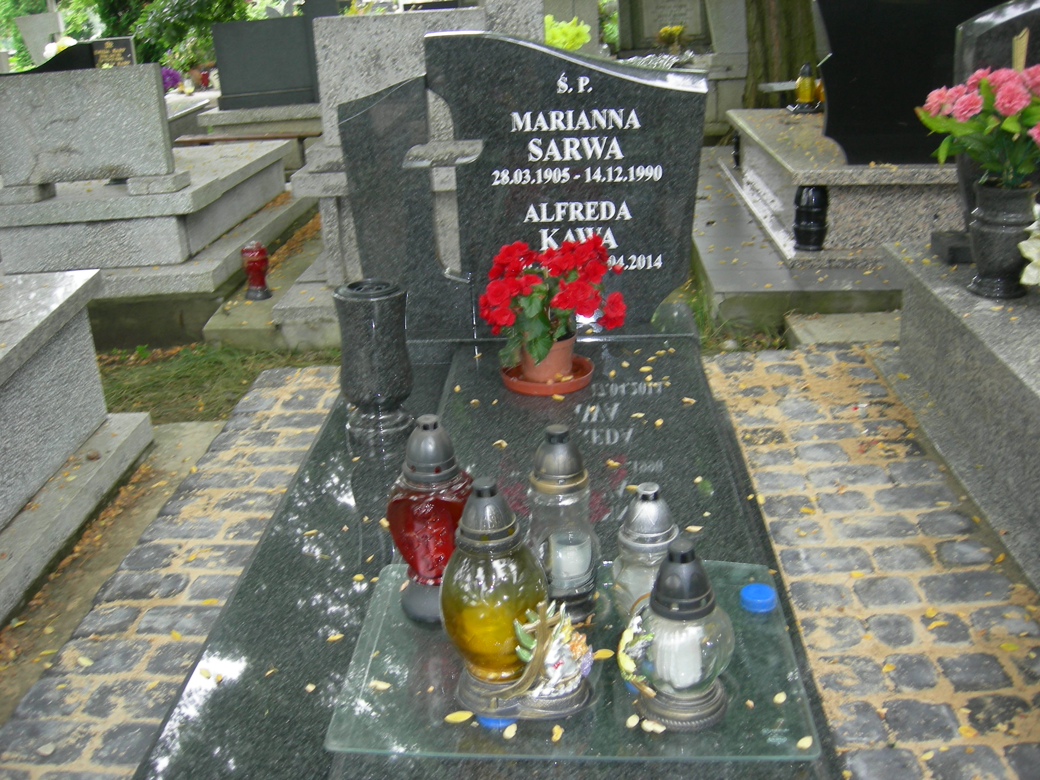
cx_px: 520
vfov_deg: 39.7
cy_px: 390
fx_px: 1082
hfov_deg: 51.4
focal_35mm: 36
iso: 64
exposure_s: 1/30
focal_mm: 7.5
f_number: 2.7
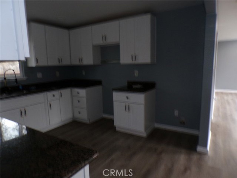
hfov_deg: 71.6
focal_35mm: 24
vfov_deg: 56.8
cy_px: 89
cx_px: 118
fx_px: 164
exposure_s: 1/17
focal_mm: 4.3
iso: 200
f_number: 3
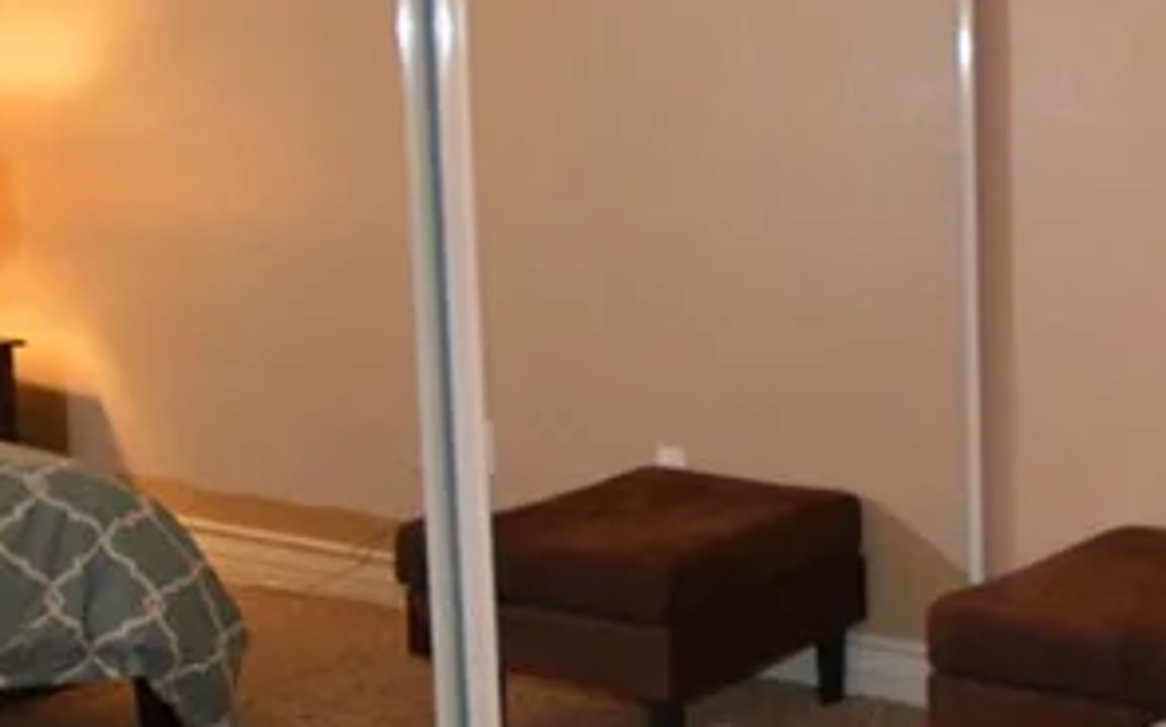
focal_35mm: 53
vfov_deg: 24.3
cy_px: 284
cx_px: 1411
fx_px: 1683
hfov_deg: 31.7
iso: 1800
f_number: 3.5
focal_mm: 10
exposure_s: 1/60
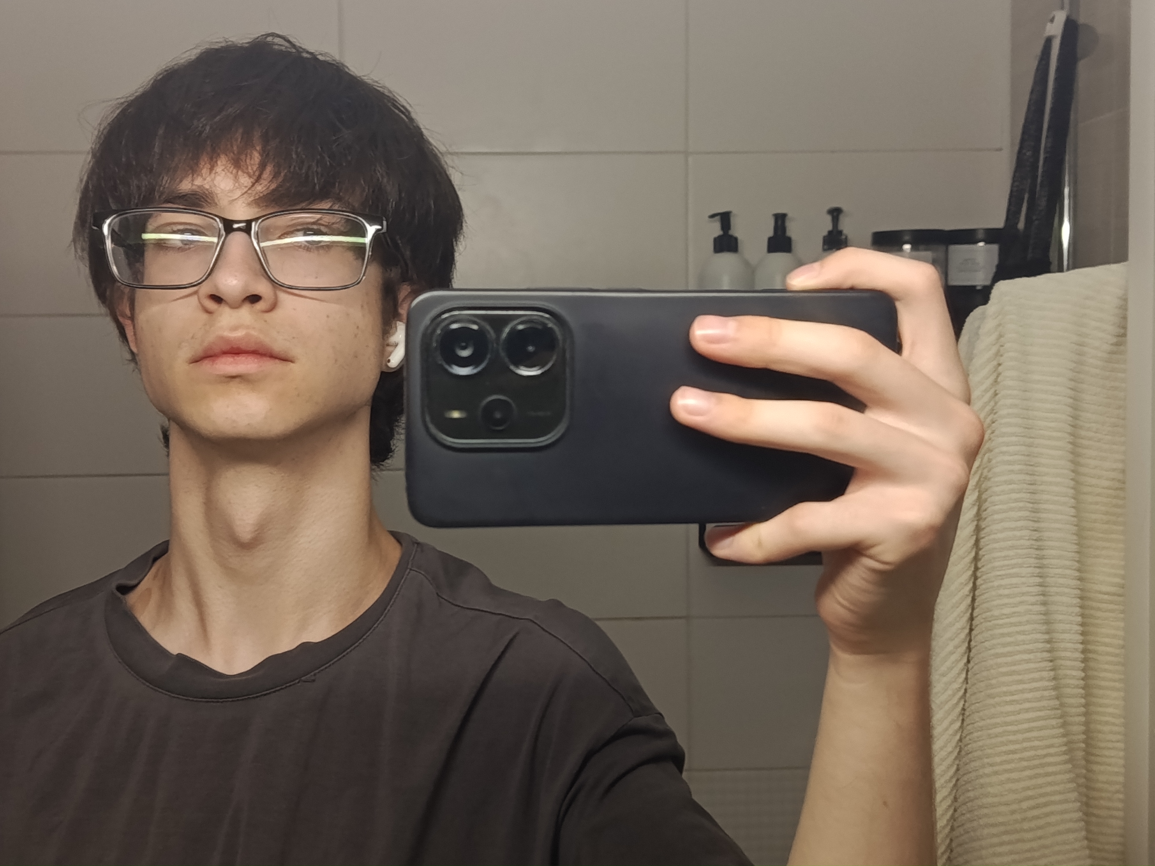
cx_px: 578
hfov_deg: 39.7
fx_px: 1602
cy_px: 433
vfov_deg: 30.3
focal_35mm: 48
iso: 985
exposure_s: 1/100
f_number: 1.7
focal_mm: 5.24
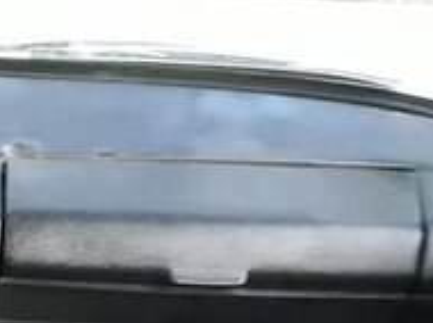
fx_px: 1174
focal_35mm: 94
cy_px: 449
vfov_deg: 14.8
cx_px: -237
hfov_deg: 18.3
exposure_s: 1/17
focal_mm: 3.71
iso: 800
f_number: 1.7
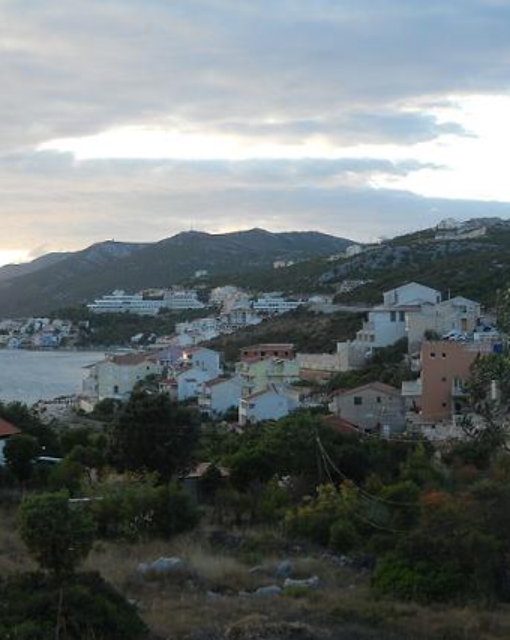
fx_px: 1020
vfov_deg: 34.8
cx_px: 236
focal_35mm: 54
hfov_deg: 28.1
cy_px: 322
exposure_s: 1/129
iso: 64
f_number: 3.1
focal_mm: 6.72
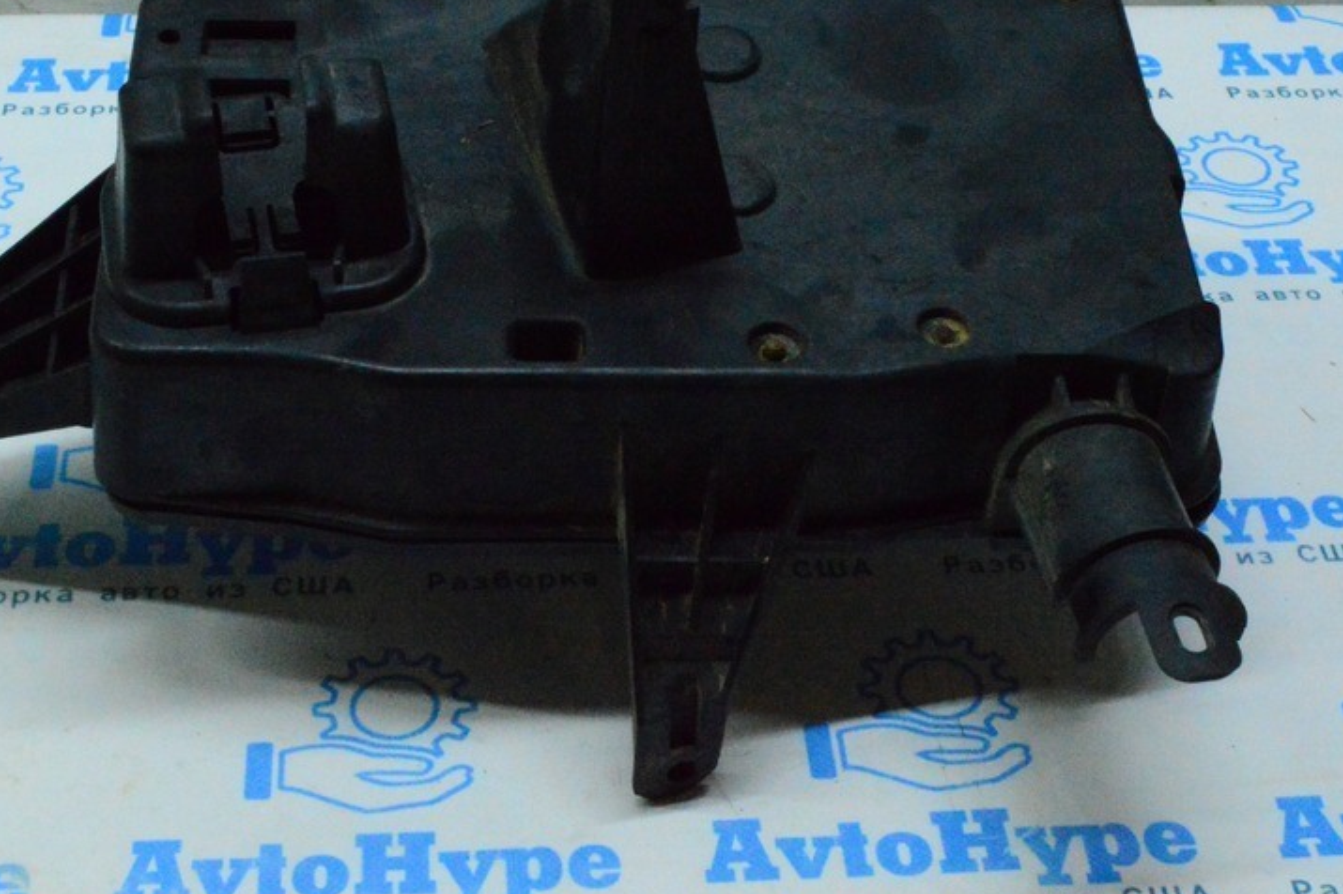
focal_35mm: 73
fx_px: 2722
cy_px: 294
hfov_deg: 27.7
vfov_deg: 18.6
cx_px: 563
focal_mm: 34
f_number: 29
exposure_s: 1/80
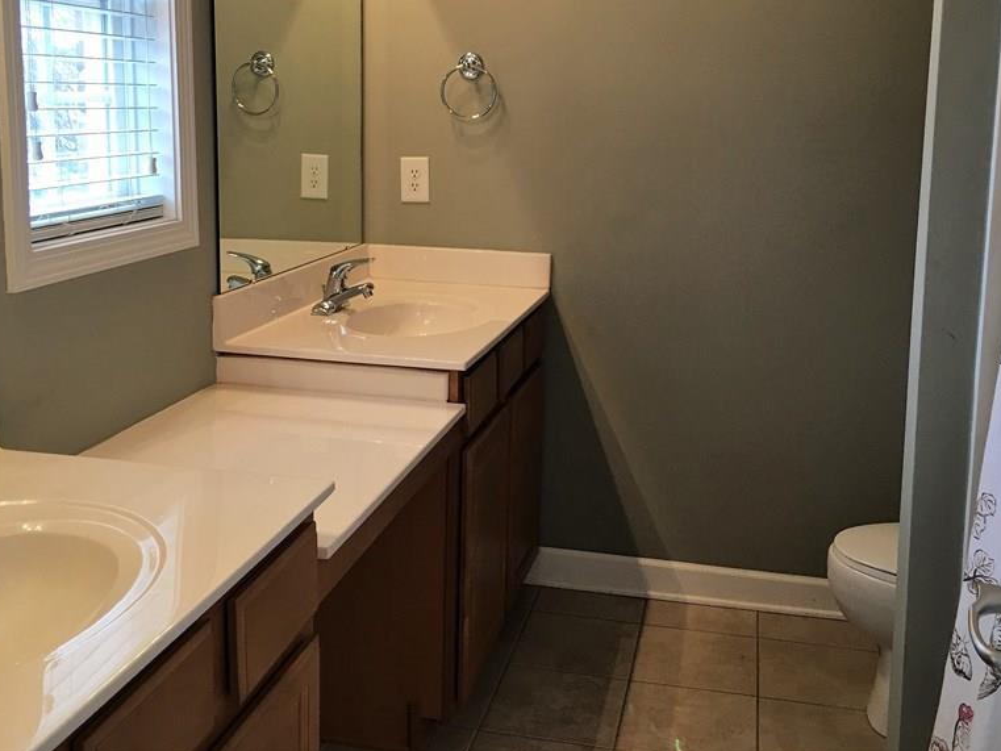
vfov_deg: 36.5
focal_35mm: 39
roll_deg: -0.3
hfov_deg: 47.9
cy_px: 253
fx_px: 1128
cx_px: 489
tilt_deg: -6.7
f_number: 2.2
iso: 32
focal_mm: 4.15
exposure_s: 1/15
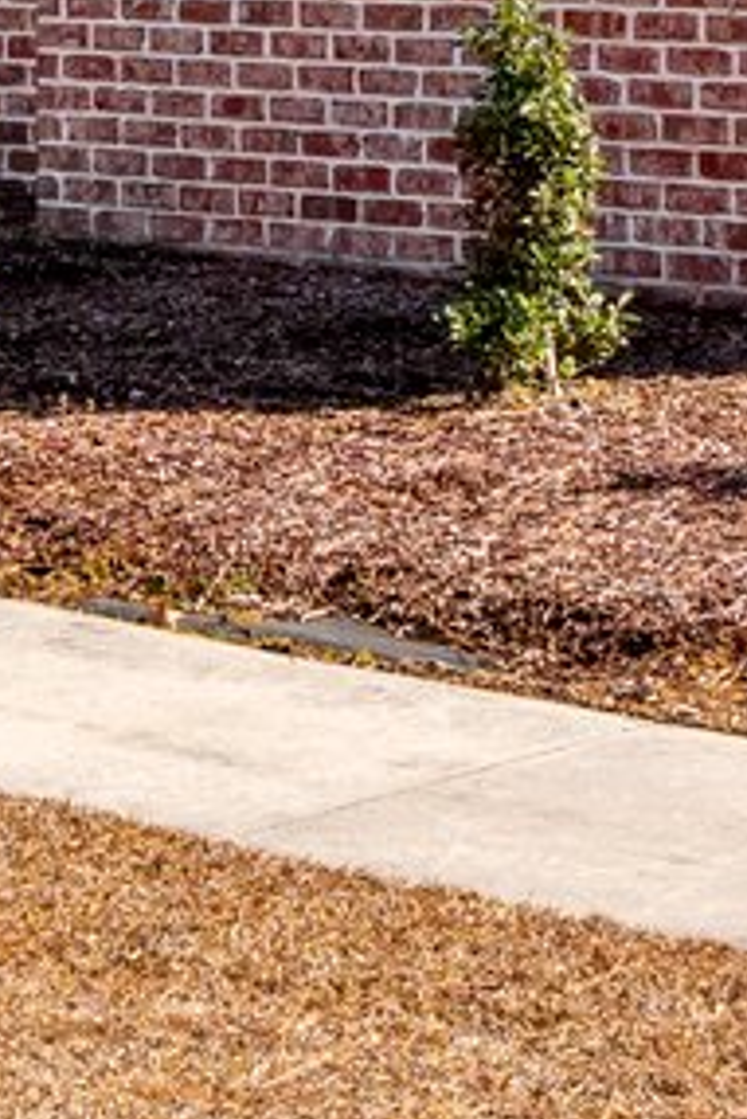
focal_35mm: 143
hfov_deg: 9.6
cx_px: 262
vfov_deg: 13.1
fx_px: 4445
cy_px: -824
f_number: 6.3
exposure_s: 1/400
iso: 125
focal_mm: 20
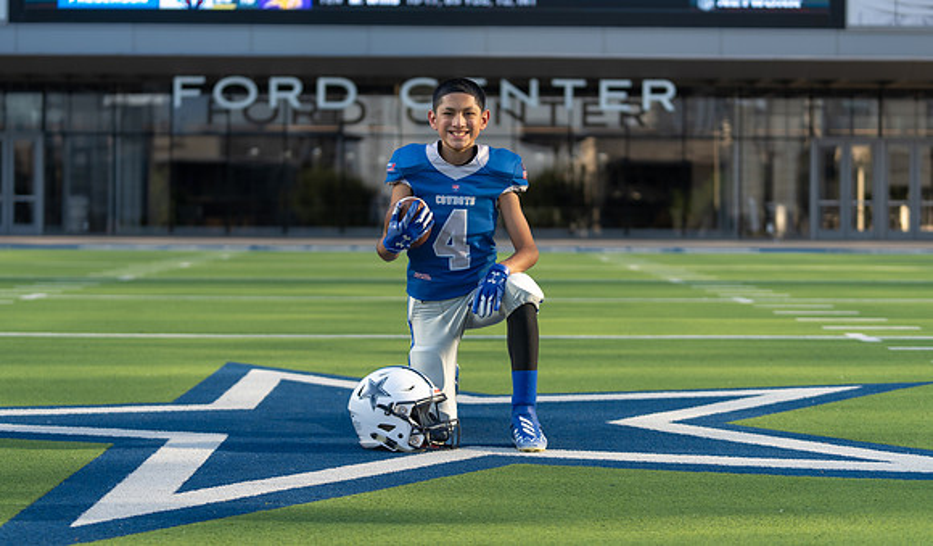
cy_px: 242
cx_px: 466
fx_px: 1855
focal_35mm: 74
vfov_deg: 16.7
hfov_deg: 28.2
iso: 100
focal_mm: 71
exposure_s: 1/640
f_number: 2.8
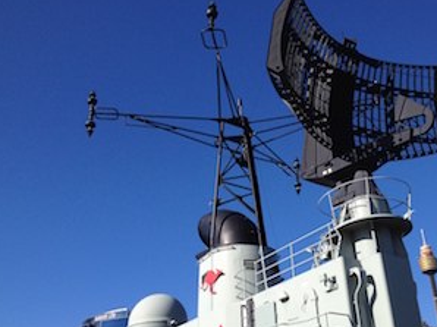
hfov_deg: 40.3
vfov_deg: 30.8
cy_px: 179
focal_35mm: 47
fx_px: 593
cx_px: 261
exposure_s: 1/1972
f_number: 2.4
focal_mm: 4.28
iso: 64
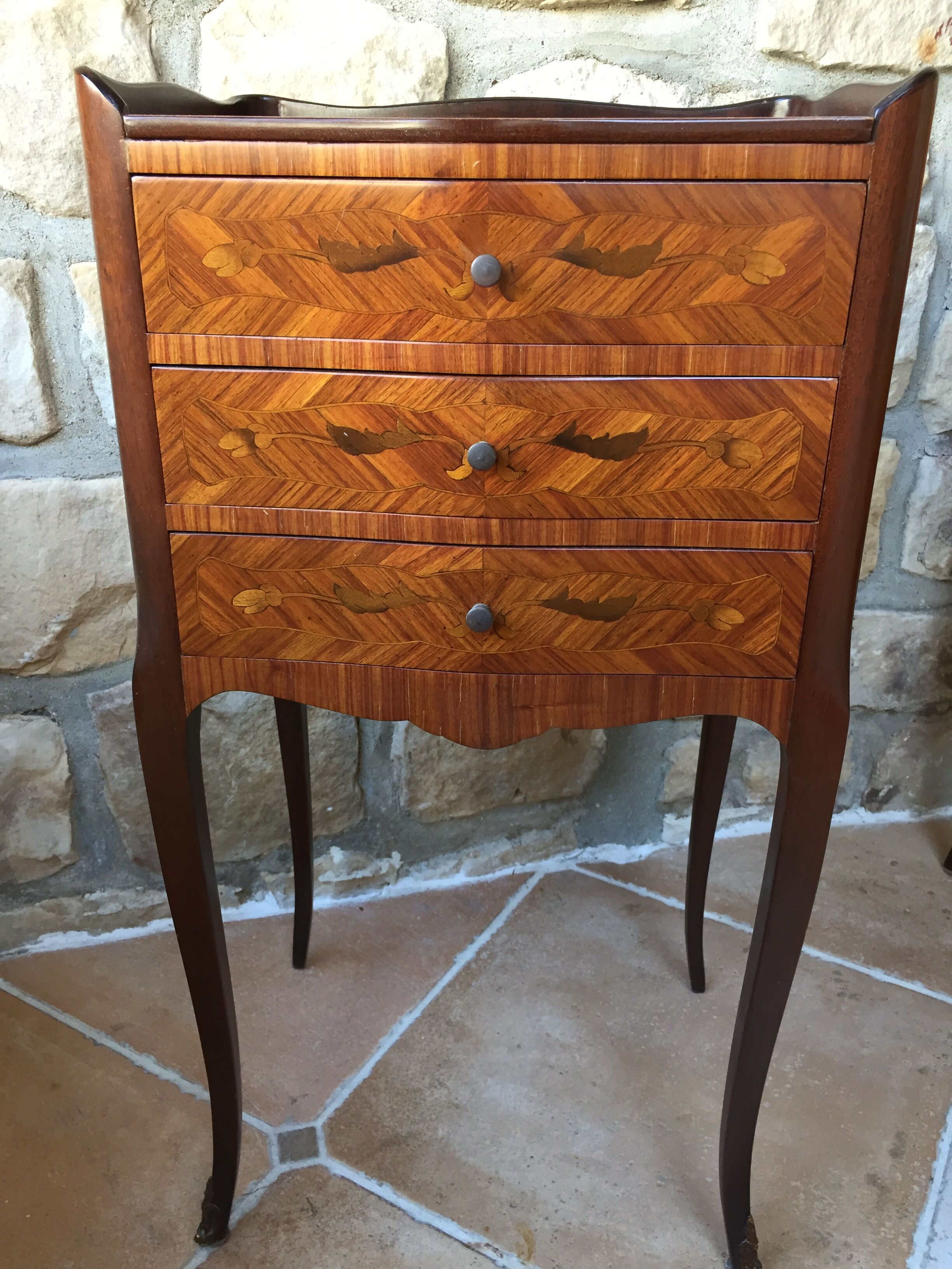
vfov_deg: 61.7
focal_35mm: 29
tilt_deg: -23.6
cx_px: 476
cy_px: 634
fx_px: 1063
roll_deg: +0.0
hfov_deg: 48.2
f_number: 2.2
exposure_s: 1/30
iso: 80
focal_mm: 4.15
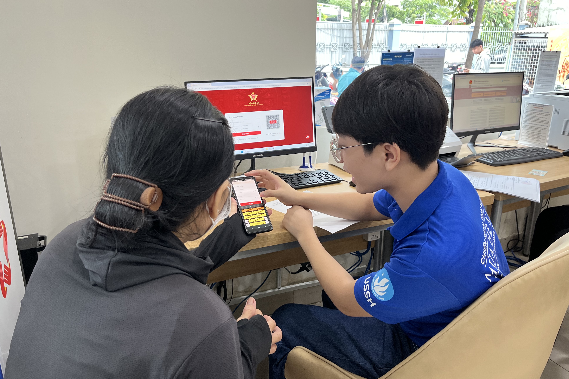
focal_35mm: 28
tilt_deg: -17.2
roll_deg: +0.0
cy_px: 172
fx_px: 443
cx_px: 293
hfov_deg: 65.5
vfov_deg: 46.3
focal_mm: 5.1
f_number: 1.6
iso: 125
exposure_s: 1/103
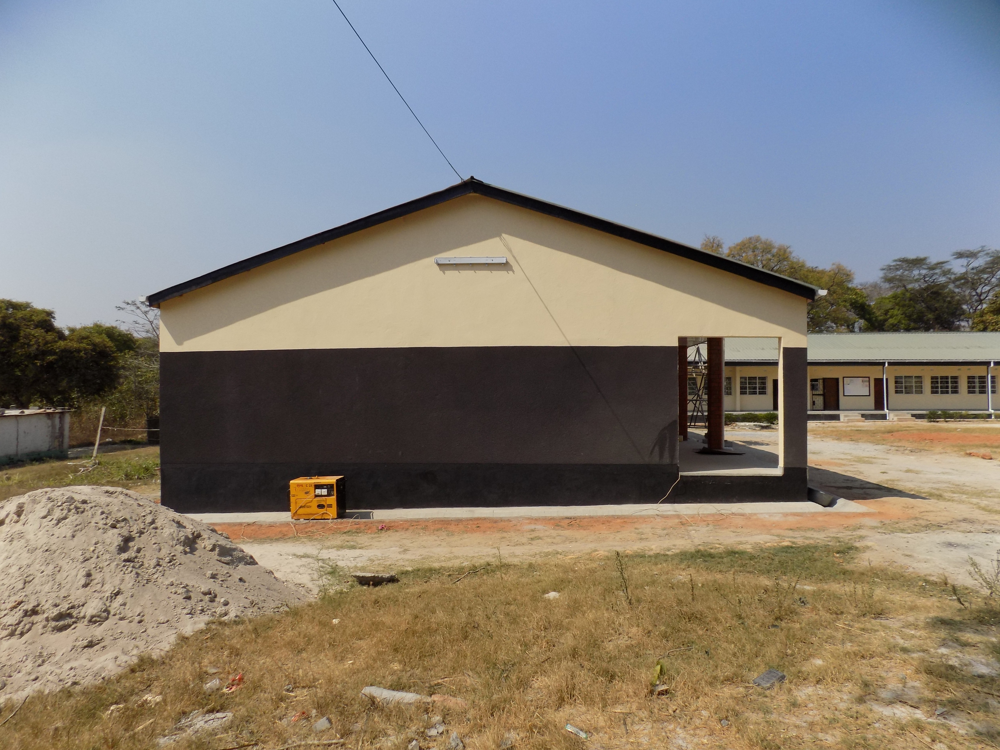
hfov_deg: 73.9
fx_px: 664
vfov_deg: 58.9
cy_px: 375
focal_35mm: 23
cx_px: 500
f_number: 3.1
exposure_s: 1/1250
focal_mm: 4
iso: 80
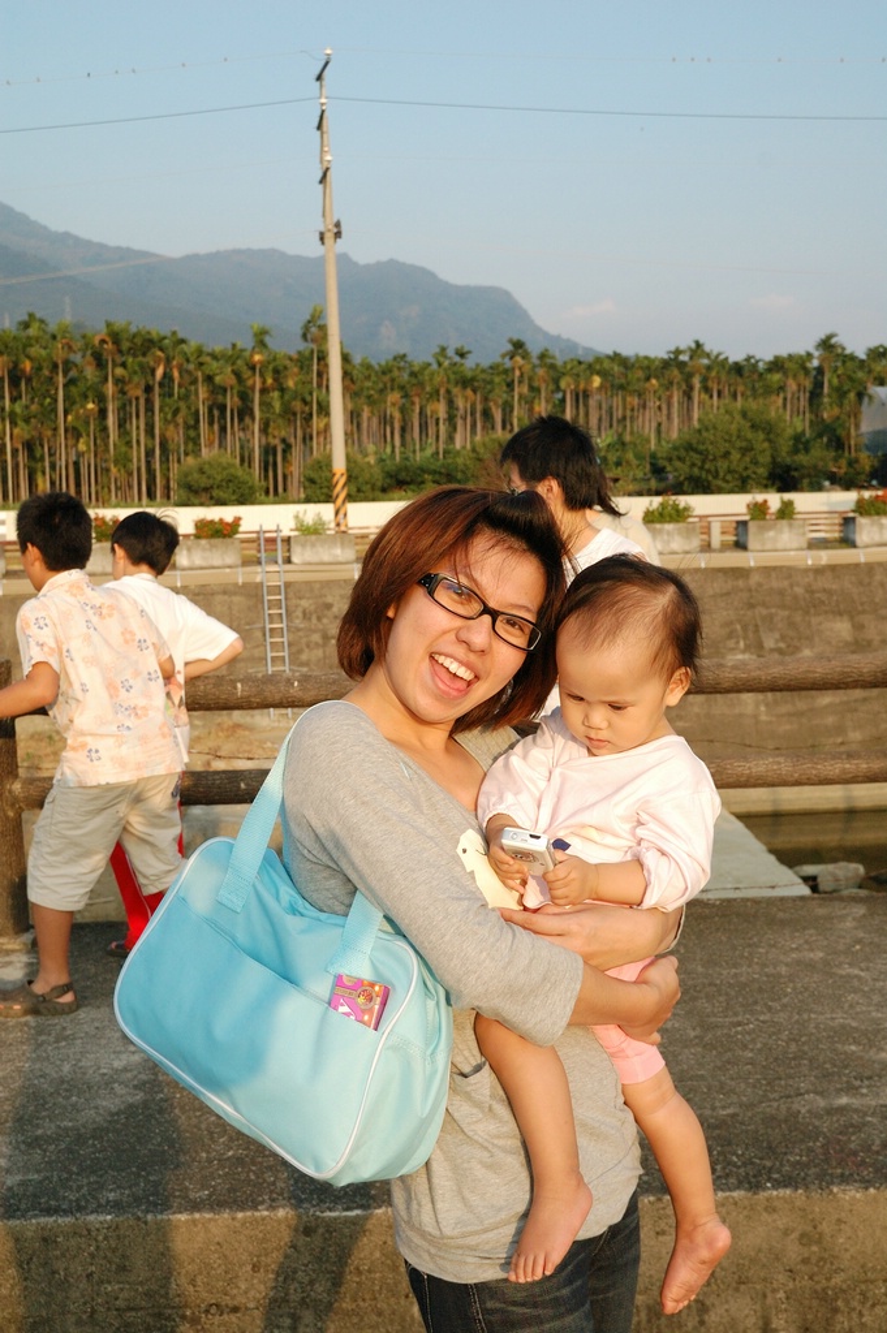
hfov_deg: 29.8
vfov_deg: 43.6
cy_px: 666
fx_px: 1666
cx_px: 444
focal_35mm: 45
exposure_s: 1/800
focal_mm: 30
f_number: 6.3
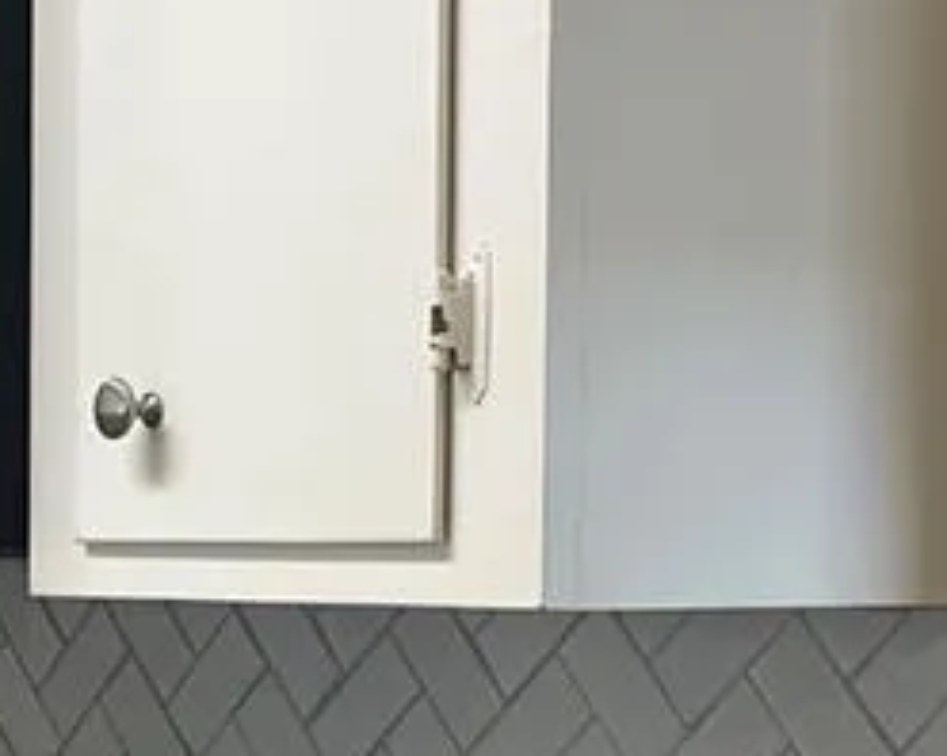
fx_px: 3445
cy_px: 619
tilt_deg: -0.5
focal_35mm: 123
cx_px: -42
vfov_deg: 12.5
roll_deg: +0.3
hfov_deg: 15.3
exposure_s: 1/121
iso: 100
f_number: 1.6
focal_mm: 4.2
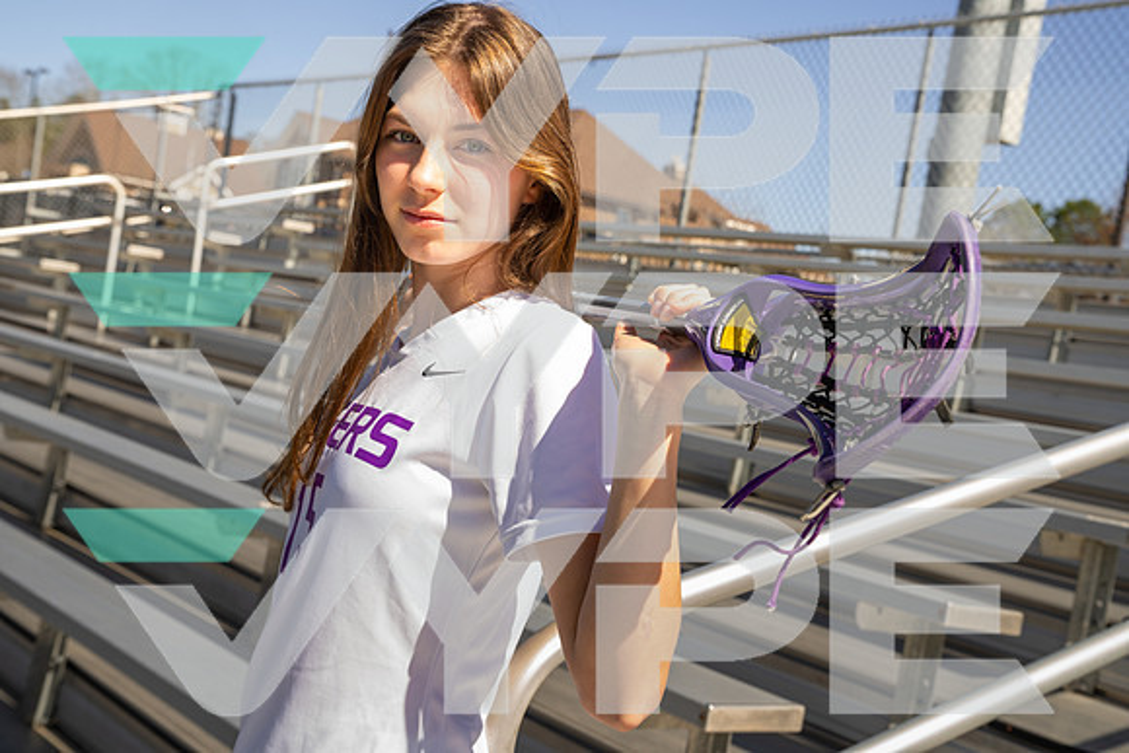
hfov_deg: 41.1
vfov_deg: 28.1
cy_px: 376
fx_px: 1506
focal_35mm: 48
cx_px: 564
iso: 100
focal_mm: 48
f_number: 8
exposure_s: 1/125
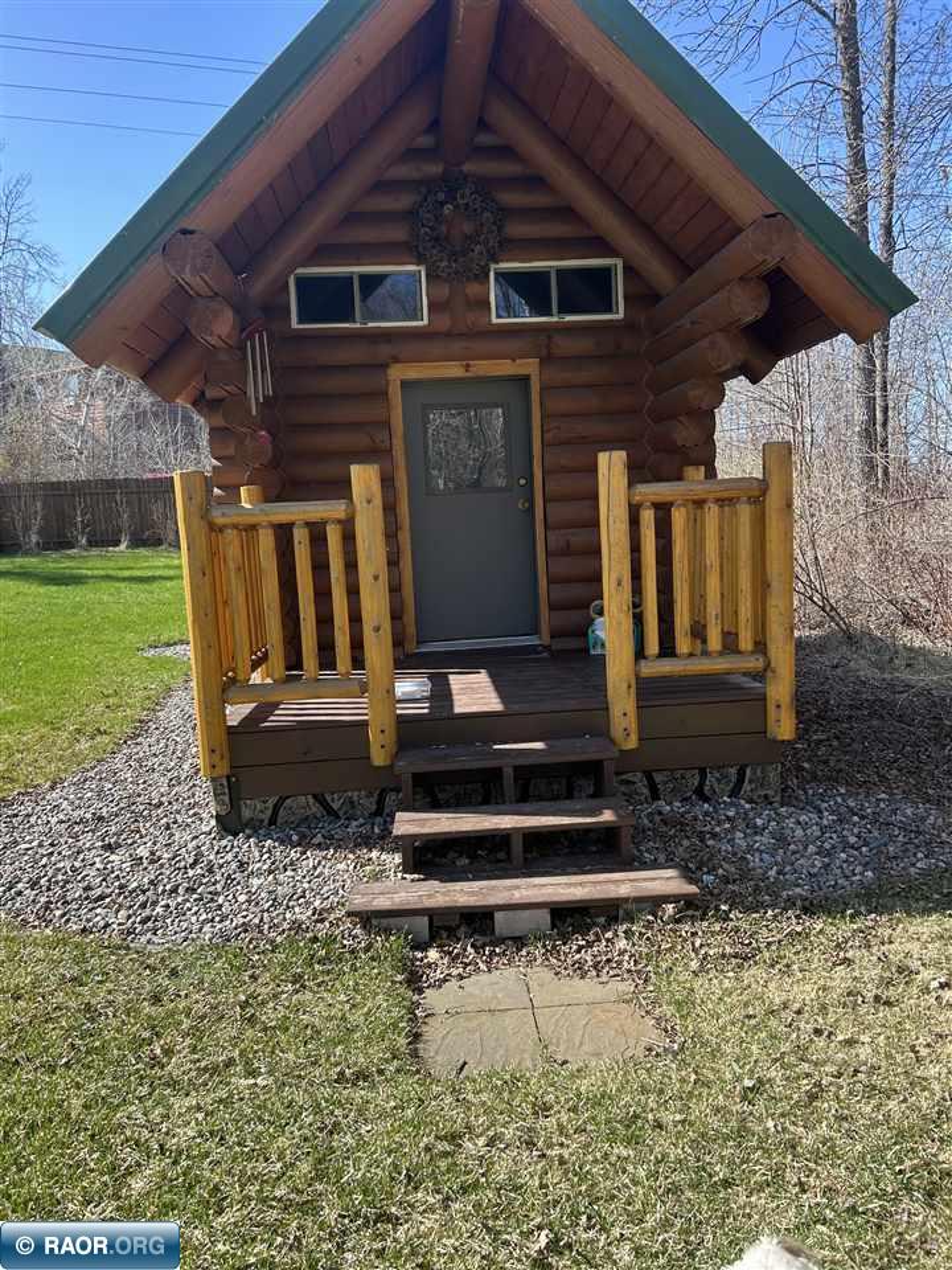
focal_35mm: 26
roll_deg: +3.2
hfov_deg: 53.1
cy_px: 635
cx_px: 476
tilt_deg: -5.5
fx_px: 953
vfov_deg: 67.3
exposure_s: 1/1029
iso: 50
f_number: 1.5
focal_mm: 5.7
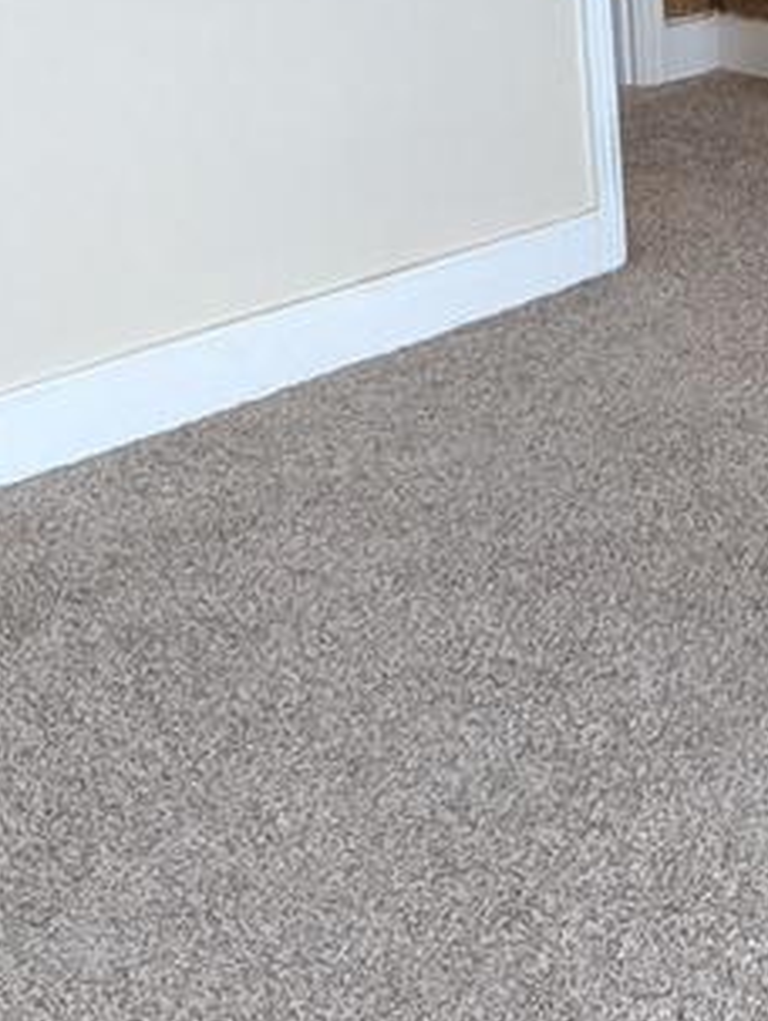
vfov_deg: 28.6
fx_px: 1948
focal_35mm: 66
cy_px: 165
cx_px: 1071
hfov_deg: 20.0
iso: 94
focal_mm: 1.95
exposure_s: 1/49.2
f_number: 2.2
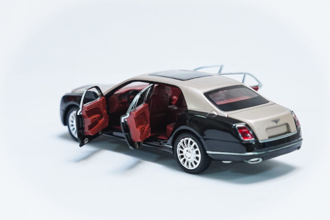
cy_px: 110
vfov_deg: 15.2
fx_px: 825
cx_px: 165
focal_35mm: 90
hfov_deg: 22.6
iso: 3200
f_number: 4.5
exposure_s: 1/640
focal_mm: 60
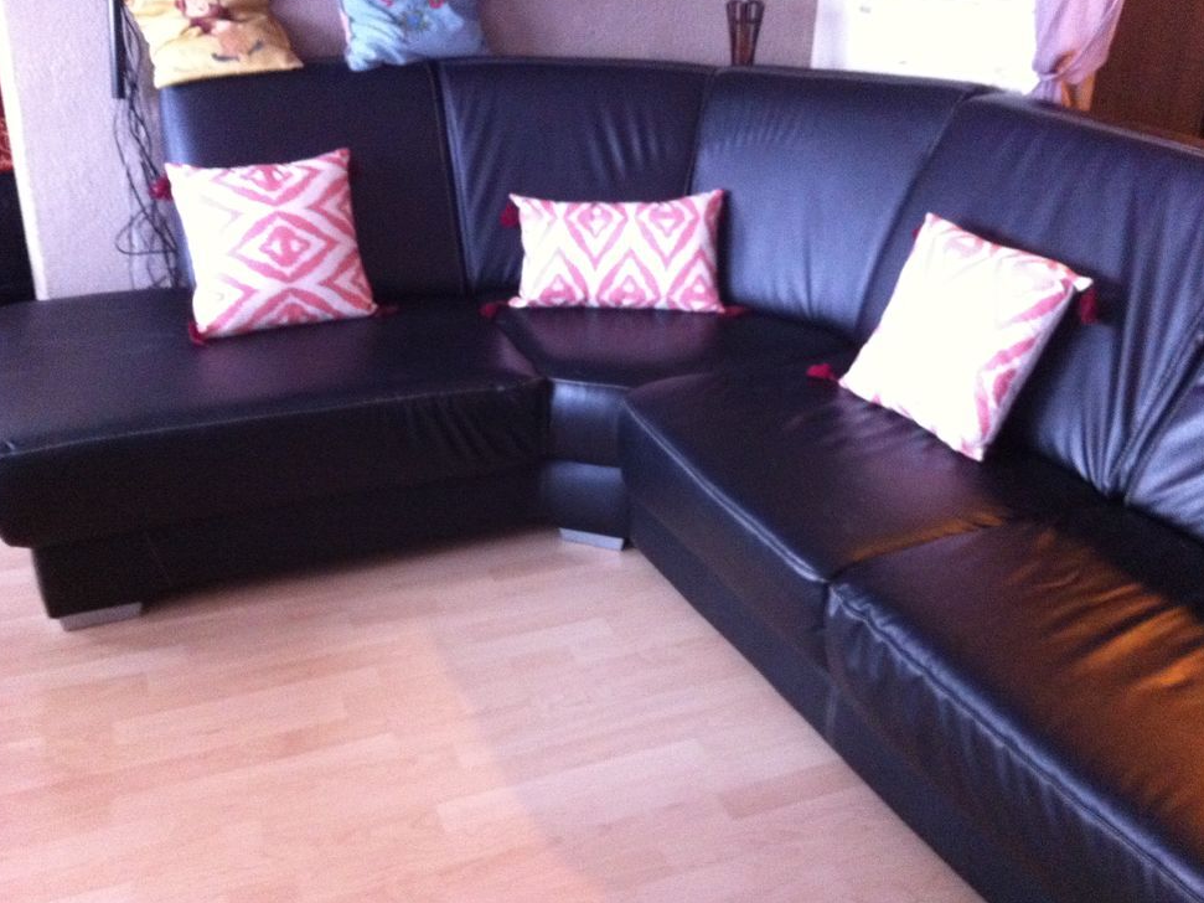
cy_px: 455
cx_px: 590
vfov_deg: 39.6
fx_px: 1252
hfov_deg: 51.4
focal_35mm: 36
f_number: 2.8
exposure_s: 1/15
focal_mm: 3.85
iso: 640
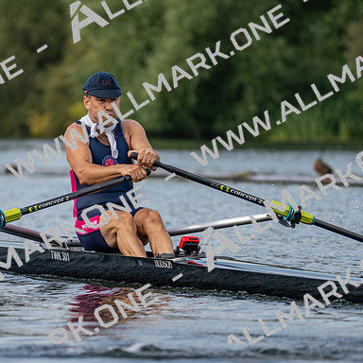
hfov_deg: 4.3
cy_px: 182
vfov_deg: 4.3
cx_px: 122
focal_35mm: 404
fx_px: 4793
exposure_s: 1/1600
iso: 400
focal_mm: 315
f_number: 6.3
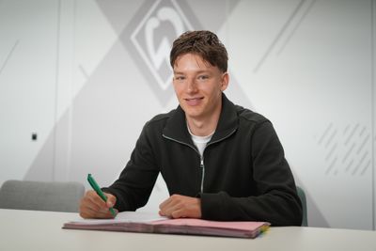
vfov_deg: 27.0
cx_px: 188
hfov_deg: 39.6
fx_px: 522
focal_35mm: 50
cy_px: 126
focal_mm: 50
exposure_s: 1/640
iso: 640
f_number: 1.8
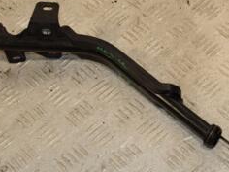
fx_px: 582
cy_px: 118
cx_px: 185
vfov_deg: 16.7
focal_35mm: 88
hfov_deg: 21.9
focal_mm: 24
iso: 800
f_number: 7.1
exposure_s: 1/200
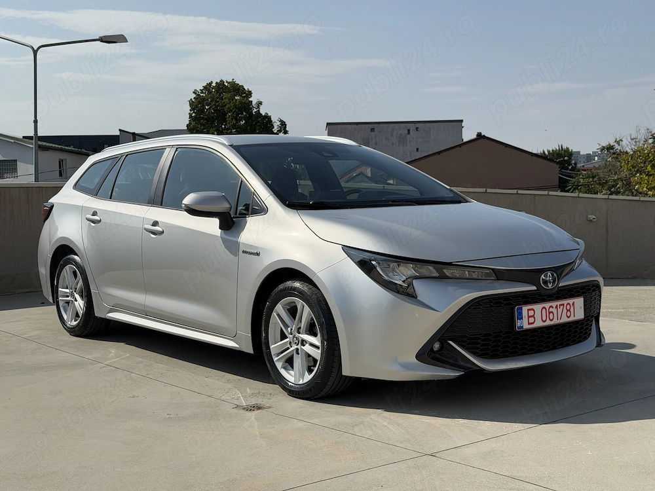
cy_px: 246
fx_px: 908
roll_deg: +1.3
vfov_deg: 30.3
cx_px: 328
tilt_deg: -3.8
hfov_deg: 39.7
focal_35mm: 48
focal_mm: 6.76
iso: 80
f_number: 1.78
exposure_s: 1/11364
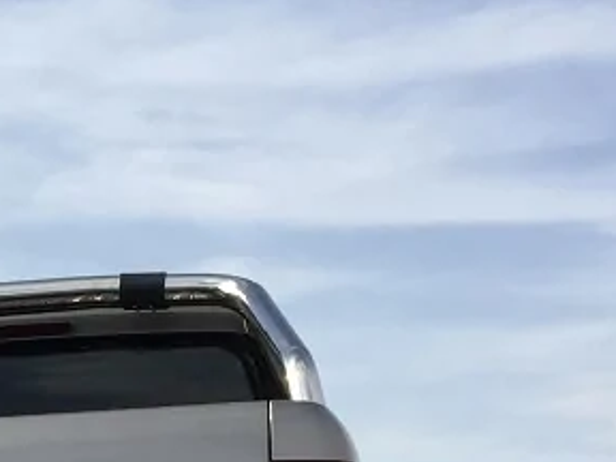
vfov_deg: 11.6
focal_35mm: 121
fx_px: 2153
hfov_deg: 15.5
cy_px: 723
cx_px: -167
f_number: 2.2
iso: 32
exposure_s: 1/1980
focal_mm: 4.15
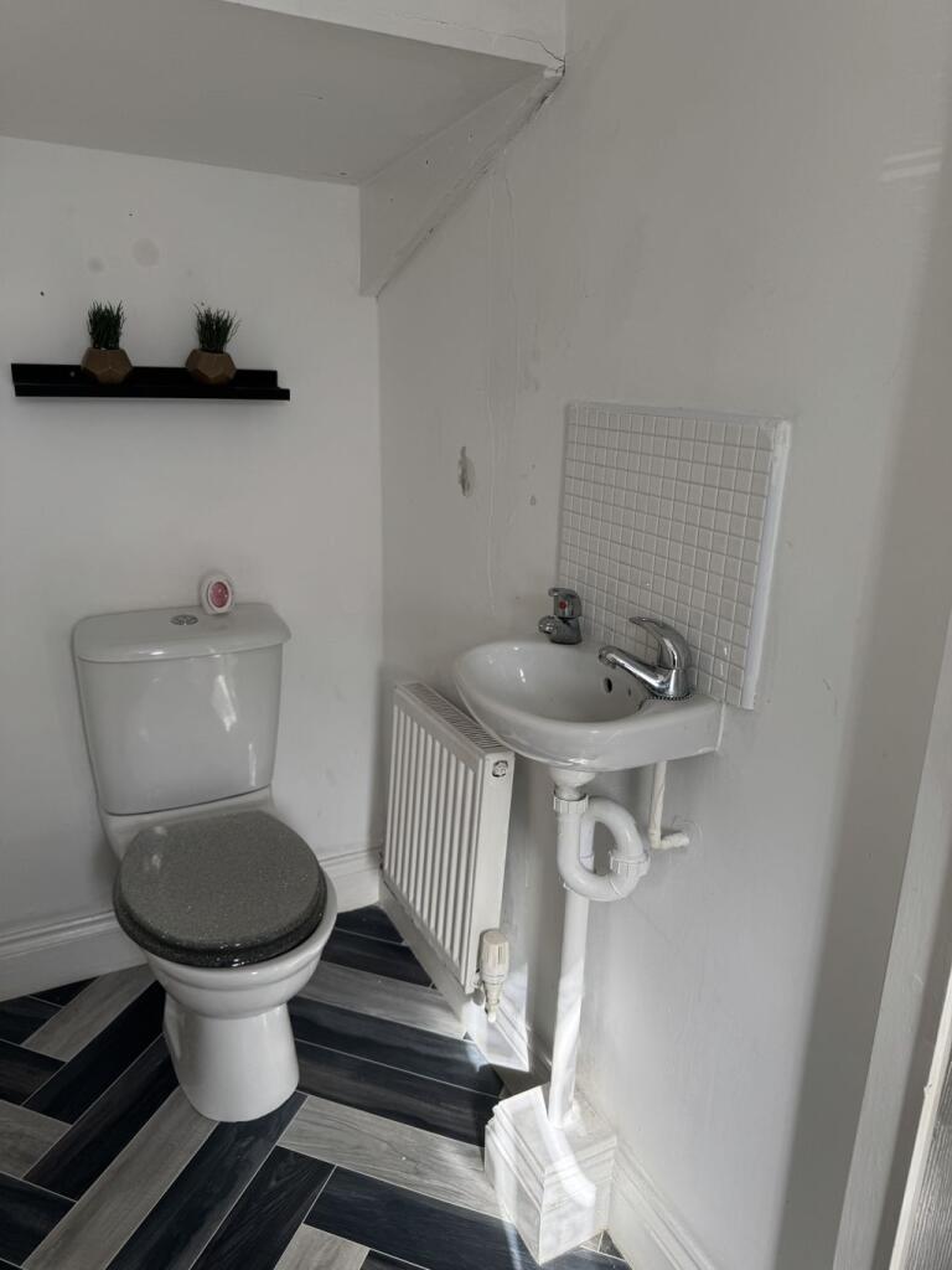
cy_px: 635
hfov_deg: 56.8
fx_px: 880
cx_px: 476
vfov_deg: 71.6
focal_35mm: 24
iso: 80
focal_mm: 6.76
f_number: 1.78
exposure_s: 1/412
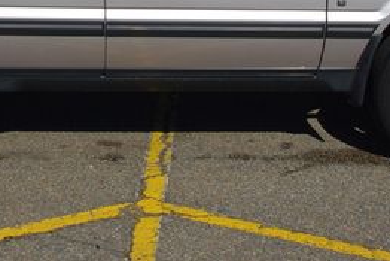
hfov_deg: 23.0
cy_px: -51
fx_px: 954
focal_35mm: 88
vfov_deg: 15.0
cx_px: 135
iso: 100
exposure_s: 1/500
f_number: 9.5
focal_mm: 24.38
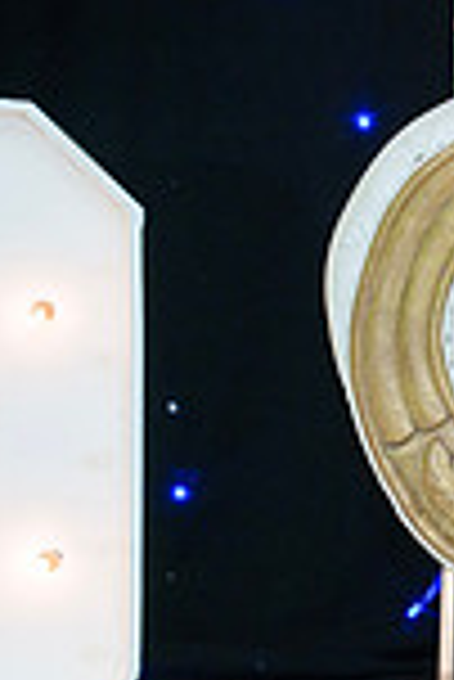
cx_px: 1295
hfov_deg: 6.2
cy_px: 254
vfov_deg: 9.9
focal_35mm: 208
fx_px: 3925
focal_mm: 54
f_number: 5
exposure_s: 1/160
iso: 2000
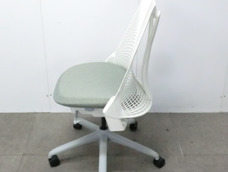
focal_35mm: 55
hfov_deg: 34.9
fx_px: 362
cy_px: 71
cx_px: 104
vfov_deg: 26.5
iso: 800
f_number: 3.9
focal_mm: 6.9
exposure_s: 1/40
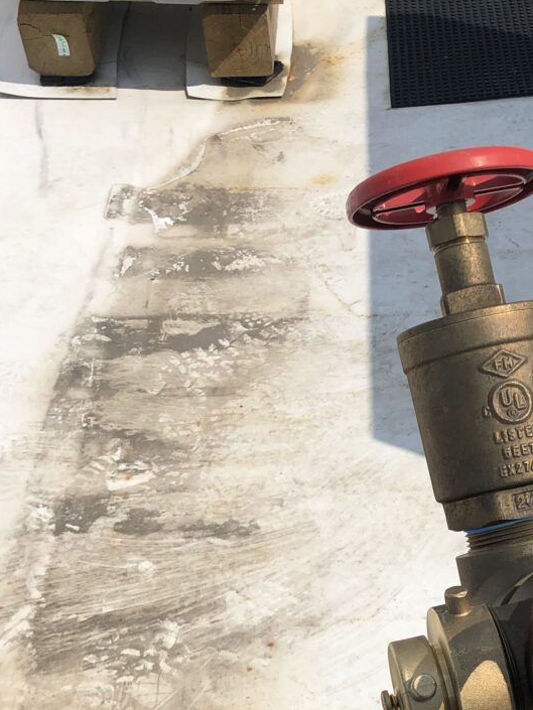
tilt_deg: -45.2
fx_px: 1252
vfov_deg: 30.8
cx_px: 513
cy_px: 583
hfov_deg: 23.2
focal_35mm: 61
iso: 20
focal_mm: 4
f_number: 1.8
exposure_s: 1/4808
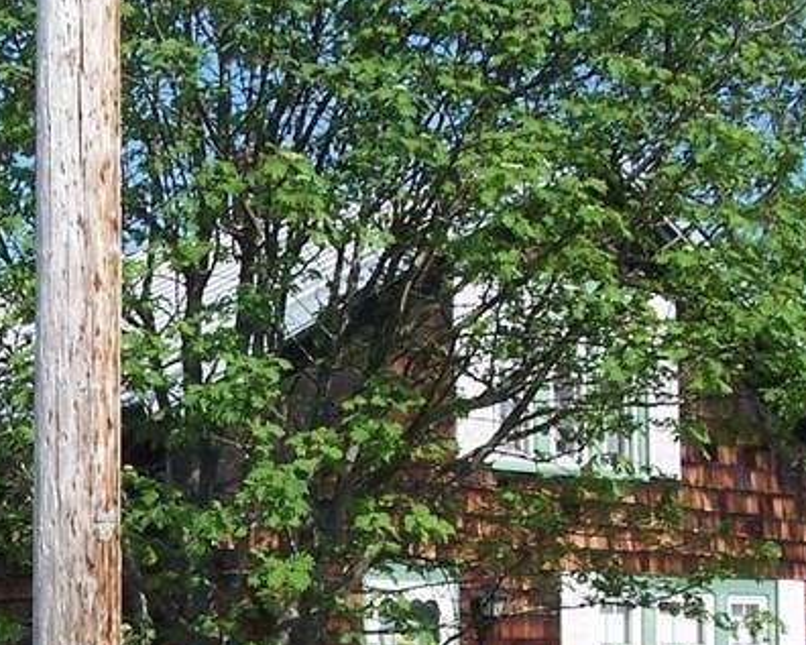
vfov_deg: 15.7
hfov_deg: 19.7
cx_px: 120
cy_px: 641
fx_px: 2291
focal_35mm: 96
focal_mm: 6.3
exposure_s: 1/500
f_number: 4
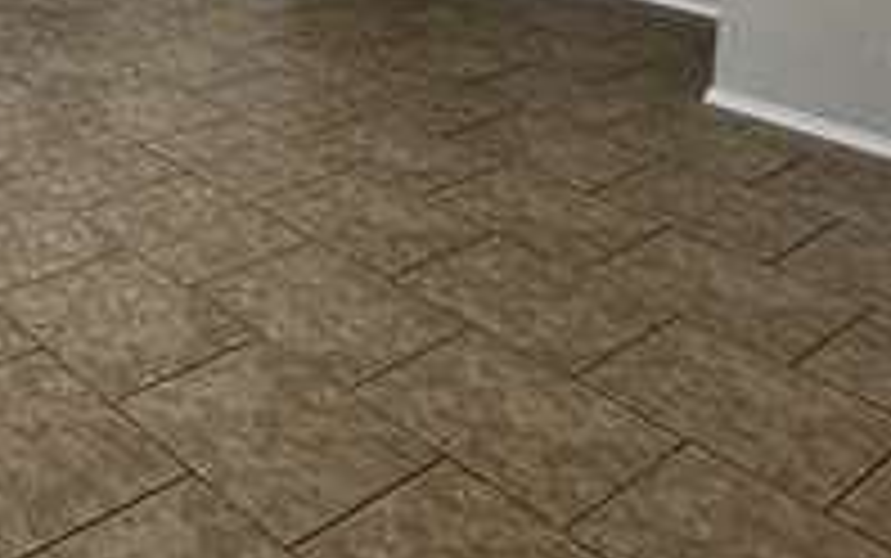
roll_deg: -0.6
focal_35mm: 48
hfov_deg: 35.9
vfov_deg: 22.5
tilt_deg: -3.4
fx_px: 1166
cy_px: -256
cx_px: -76
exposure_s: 1/99
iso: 64
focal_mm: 2.22
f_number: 2.2
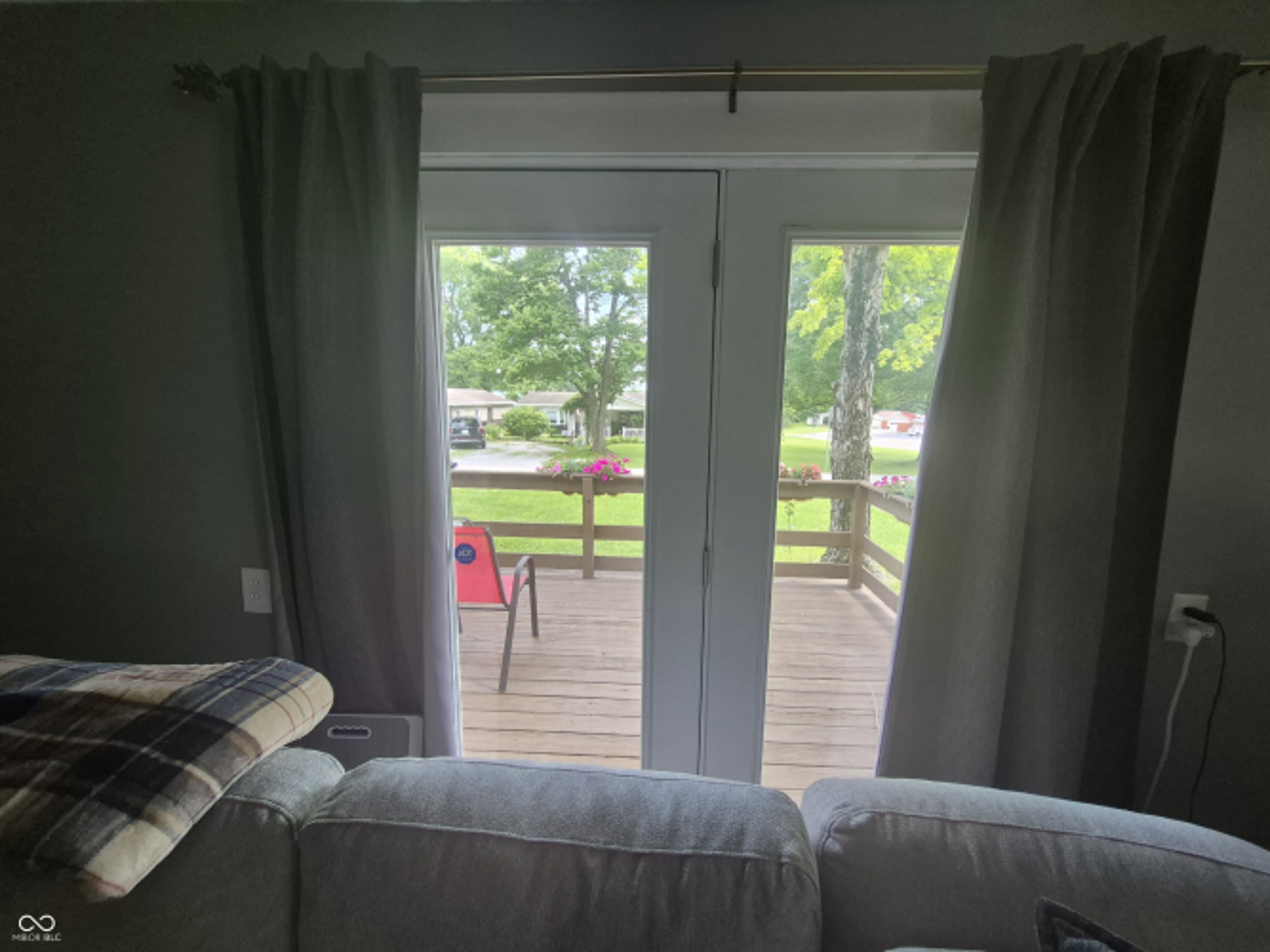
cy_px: 476
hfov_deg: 106.2
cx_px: 635
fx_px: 477
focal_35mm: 13
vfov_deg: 89.9
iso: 80
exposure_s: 1/120
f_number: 2.2
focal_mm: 1.74
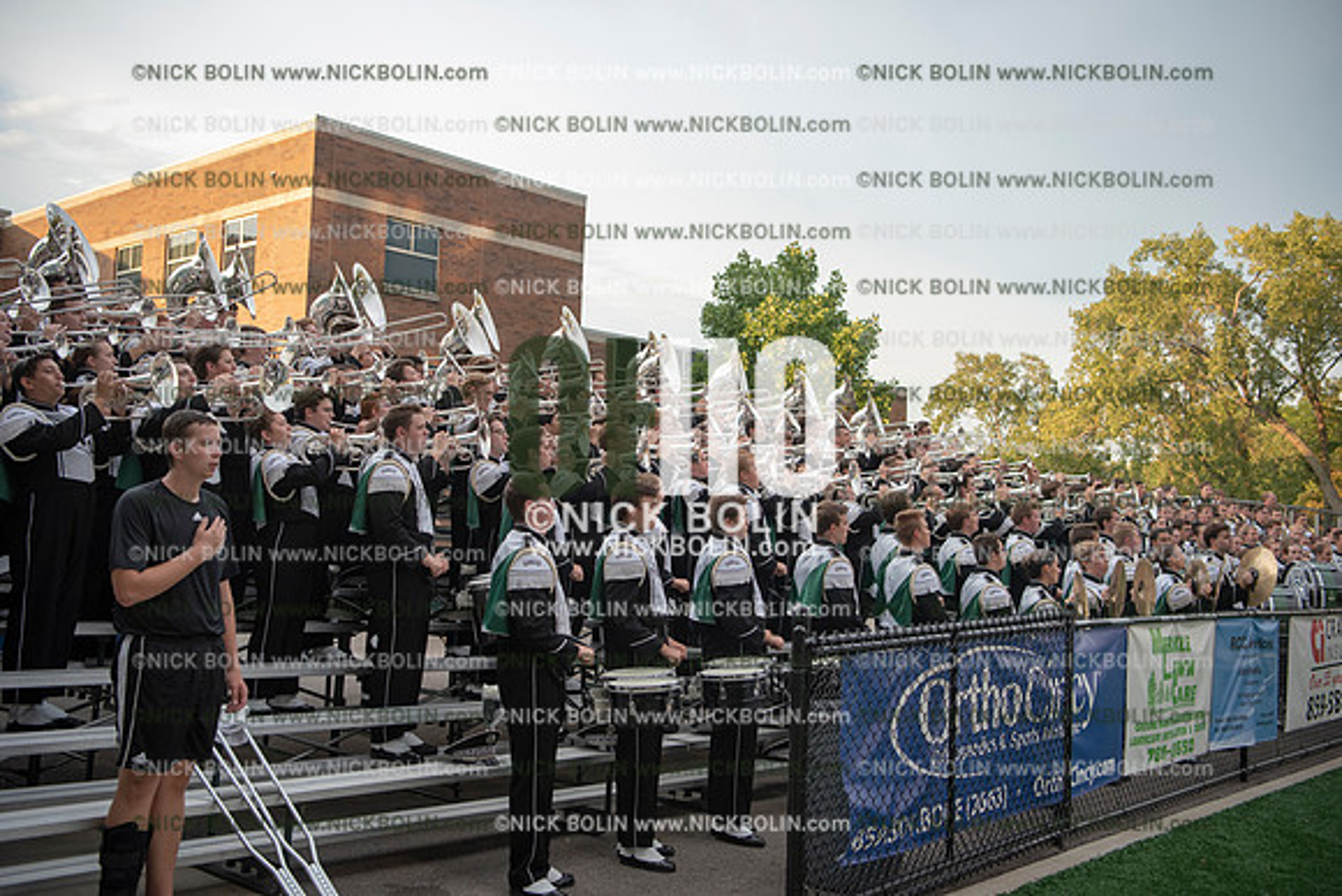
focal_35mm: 34
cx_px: 671
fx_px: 1268
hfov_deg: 55.8
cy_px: 448
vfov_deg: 38.9
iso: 800
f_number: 3.2
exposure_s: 1/1250
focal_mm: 34
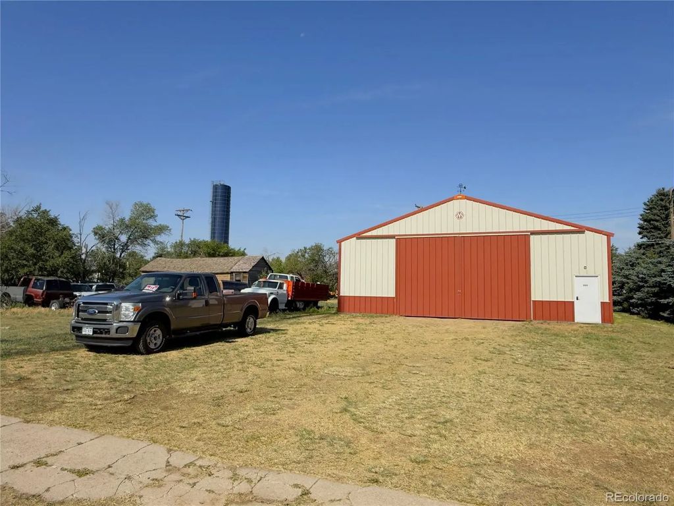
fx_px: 428
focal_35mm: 22
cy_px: 253
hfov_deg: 76.4
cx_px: 337
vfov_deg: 61.1
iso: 50
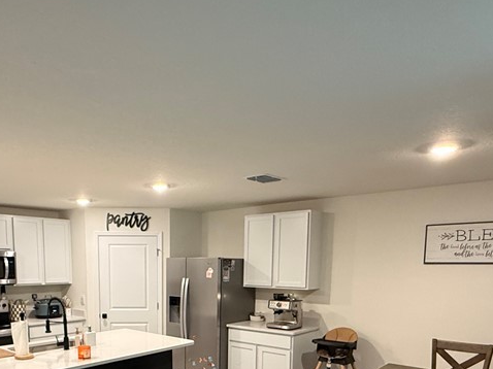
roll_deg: -0.1
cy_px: 316
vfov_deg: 43.6
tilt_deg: -6.9
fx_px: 427
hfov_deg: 59.2
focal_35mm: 30
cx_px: 186
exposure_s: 1/60
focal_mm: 2.22
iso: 500
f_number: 2.2
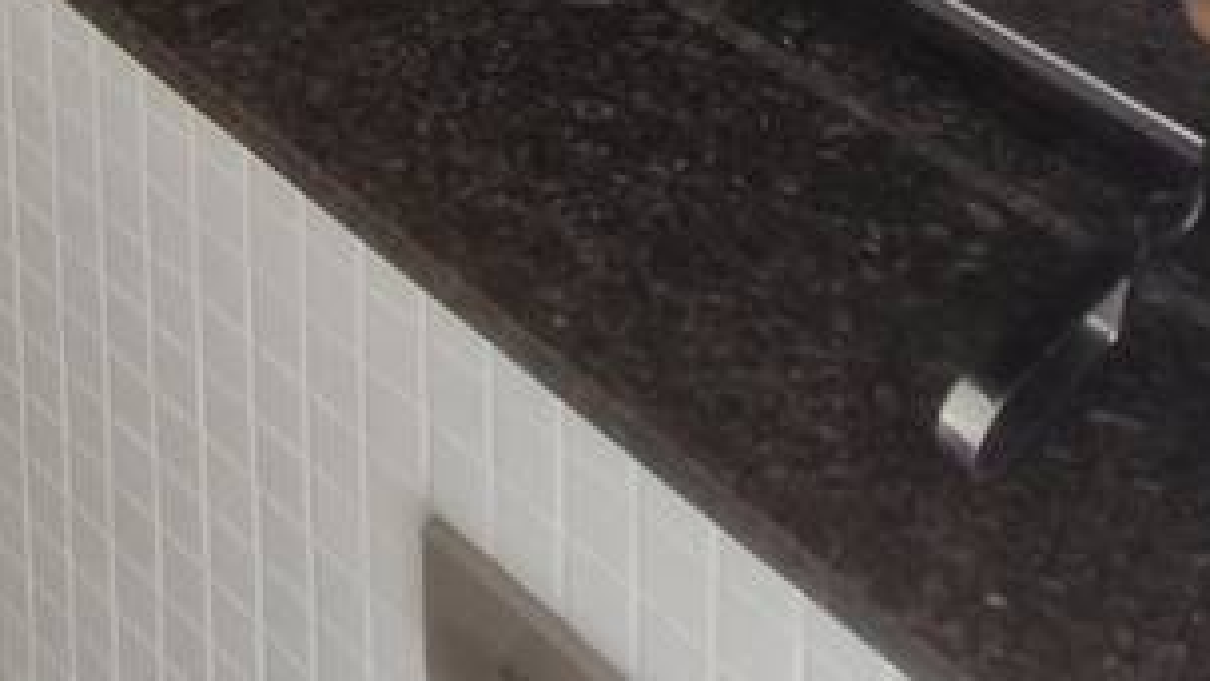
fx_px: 2150
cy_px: -1183
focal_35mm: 67
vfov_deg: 12.1
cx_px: 370
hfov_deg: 31.1
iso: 50
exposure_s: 1/60
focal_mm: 1.74
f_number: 2.2
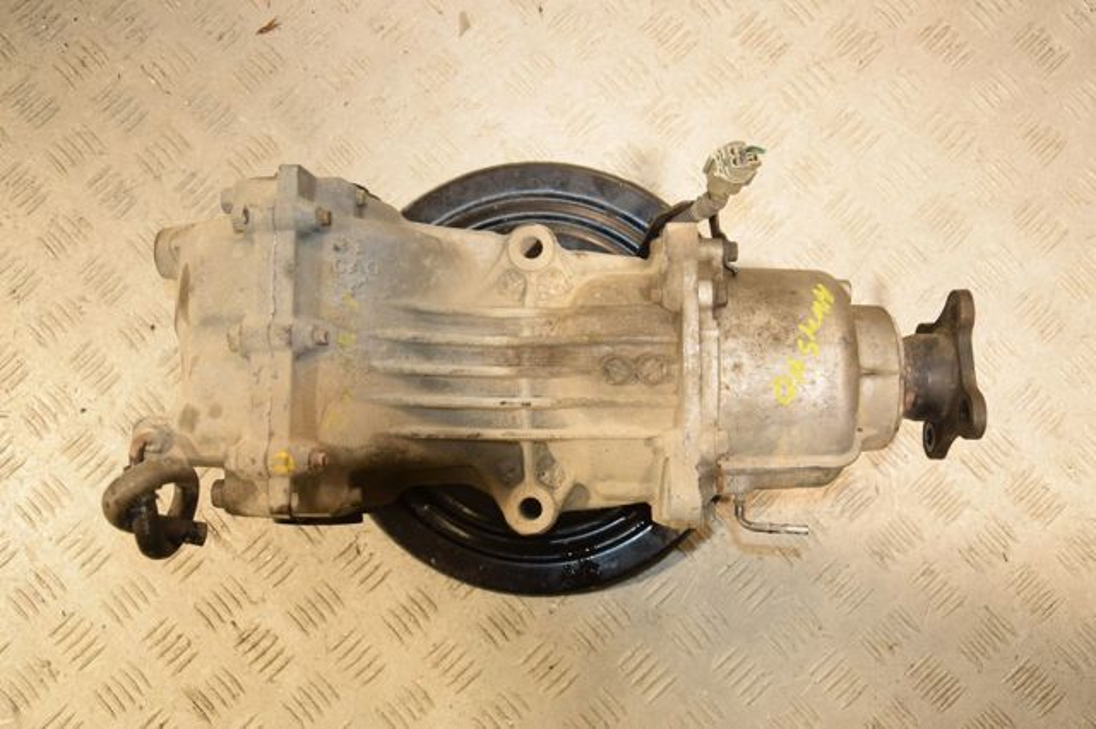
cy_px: 364
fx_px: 1004
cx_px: 548
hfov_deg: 57.2
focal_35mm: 33
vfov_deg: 39.9
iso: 800
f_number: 5
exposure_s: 1/200
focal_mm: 22
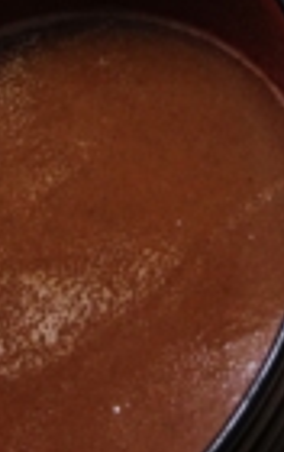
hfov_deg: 11.0
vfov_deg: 15.9
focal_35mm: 119
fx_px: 1468
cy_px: -255
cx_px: 200
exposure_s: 1/20
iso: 100
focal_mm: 4.28
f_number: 2.4
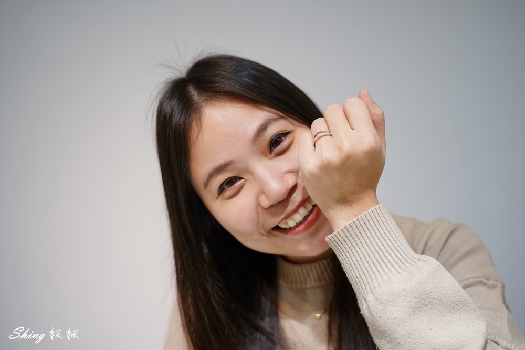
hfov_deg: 42.7
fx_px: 671
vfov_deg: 29.3
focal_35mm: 46
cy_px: 175
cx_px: 262
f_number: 4
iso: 100
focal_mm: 46
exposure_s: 1/60
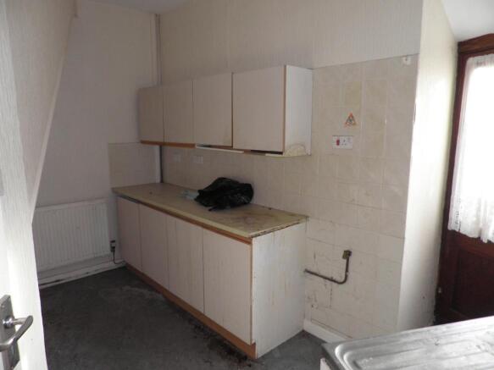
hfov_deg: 71.6
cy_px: 185
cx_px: 247
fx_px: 342
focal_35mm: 24
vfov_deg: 56.8
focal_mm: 4.3
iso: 160
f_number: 3.3
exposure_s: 1/30
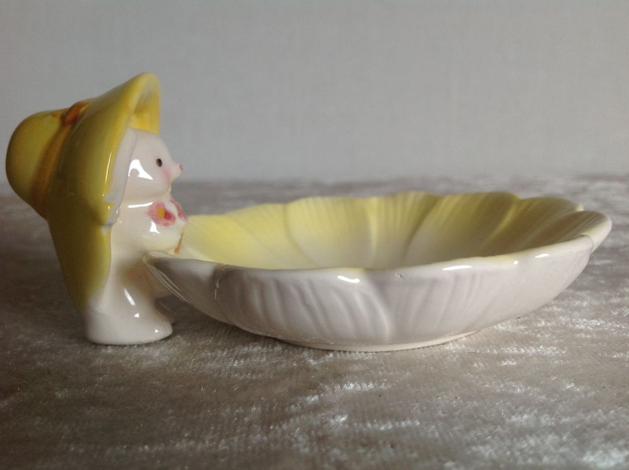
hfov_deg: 52.7
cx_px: 314
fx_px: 635
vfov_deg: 40.6
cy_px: 235
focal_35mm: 35
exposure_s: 1/60
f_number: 2.4
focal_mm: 4.28
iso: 64
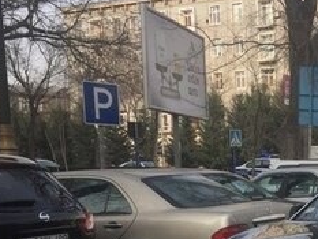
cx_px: 430
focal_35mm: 82
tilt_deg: -7.5
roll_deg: -1.3
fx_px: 754
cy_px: 279
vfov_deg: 17.3
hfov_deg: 21.3
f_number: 2.2
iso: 32
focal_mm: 4.15
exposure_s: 1/942
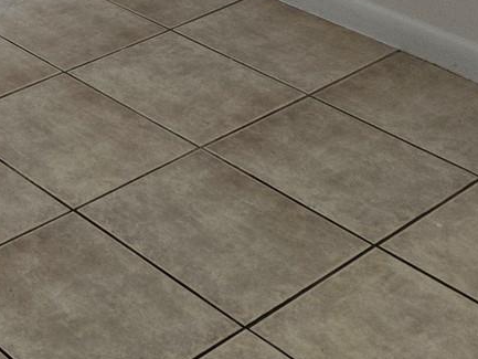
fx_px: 1174
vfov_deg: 15.3
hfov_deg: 20.5
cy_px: -265
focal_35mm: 85
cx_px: -189
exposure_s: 1/120
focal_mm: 5.4
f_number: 1.8
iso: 320
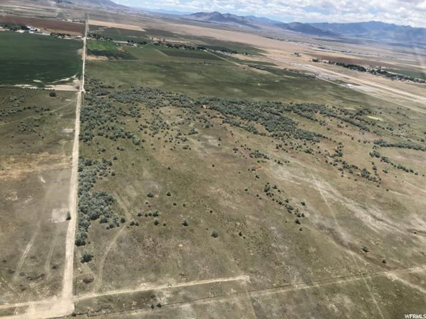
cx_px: 213
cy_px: 160
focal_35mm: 28
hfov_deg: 63.4
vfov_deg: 49.7
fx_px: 345
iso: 20
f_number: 1.8
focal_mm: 3.99
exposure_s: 1/1621
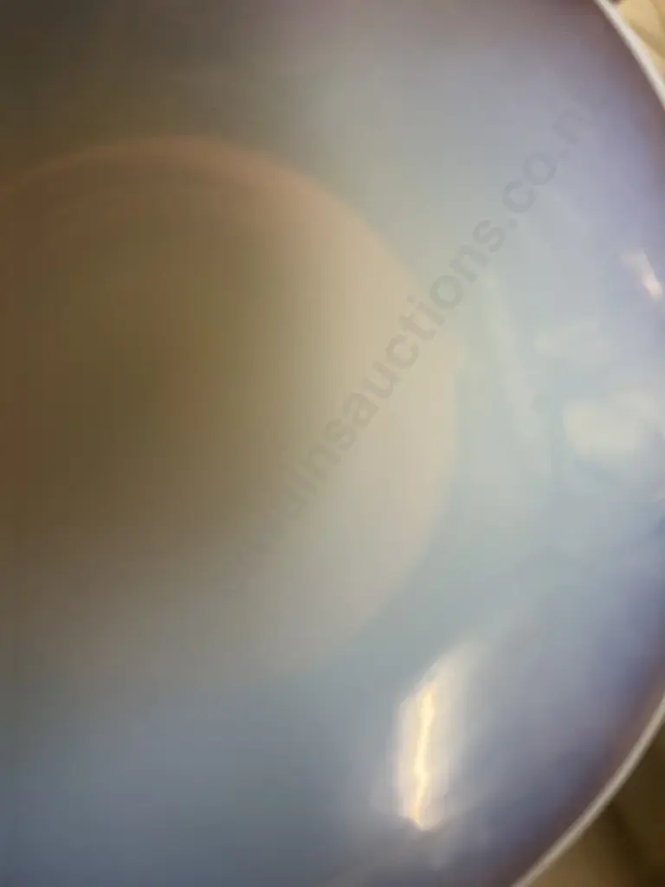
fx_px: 717
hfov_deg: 49.7
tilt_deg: -61.7
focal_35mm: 28
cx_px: 332
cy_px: 444
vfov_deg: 63.4
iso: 125
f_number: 1.8
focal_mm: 3.99
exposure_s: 1/50
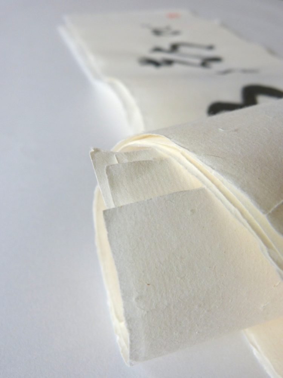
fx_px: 327
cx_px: 142
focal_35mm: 30
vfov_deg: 60.0
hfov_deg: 46.8
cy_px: 189
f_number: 2.9
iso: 200
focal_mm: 5.3
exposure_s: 1/60
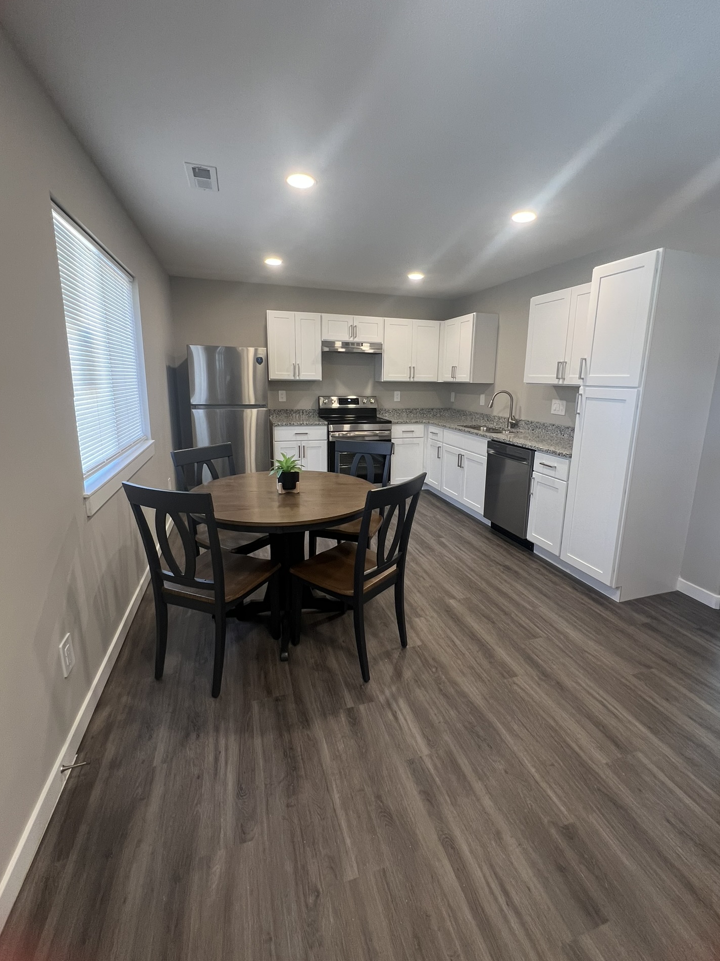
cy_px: 462
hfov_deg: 85.6
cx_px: 372
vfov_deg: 102.0
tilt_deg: -11.1
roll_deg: -0.4
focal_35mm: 14
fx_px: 388
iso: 160
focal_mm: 1.57
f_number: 1.8
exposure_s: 1/60
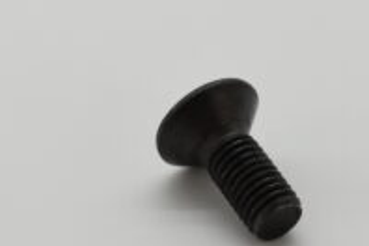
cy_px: 164
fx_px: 2557
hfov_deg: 8.3
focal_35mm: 250
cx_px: 214
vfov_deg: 5.5
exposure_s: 1/1600
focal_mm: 55
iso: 1600
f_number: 8
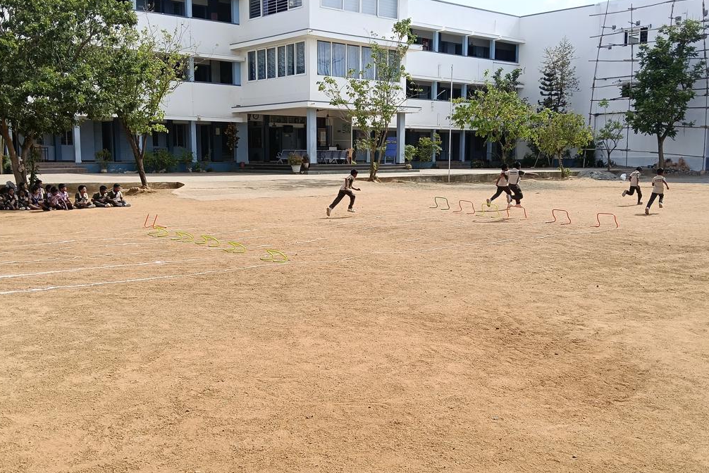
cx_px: 352
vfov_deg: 36.9
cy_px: 250
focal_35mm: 36
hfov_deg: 53.1
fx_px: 709
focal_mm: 3.98
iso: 50
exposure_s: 1/368
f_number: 1.8
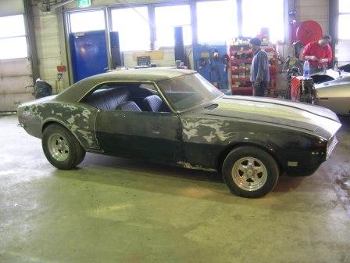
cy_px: 132
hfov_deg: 54.0
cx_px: 175
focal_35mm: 34
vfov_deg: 41.8
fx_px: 344
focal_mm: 5.7
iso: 50
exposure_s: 1/5.1
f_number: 2.9
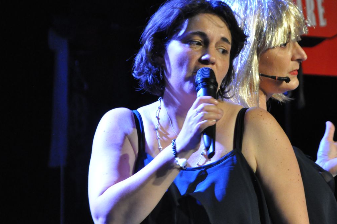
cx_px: 208
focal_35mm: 274
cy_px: 85
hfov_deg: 7.5
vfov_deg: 5.0
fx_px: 2561
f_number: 5.6
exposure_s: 1/40
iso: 3200
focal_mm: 145
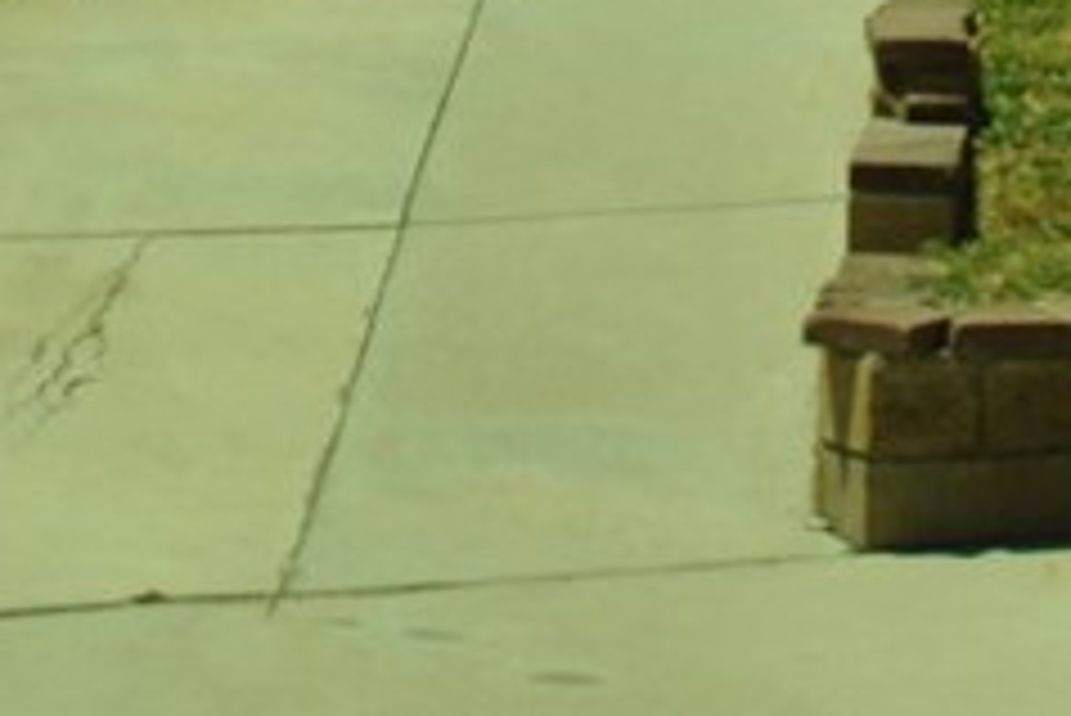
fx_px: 5001
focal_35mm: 168
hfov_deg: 12.2
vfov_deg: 7.9
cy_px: -610
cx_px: 608
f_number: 9
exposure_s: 1/320
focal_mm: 26
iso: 100
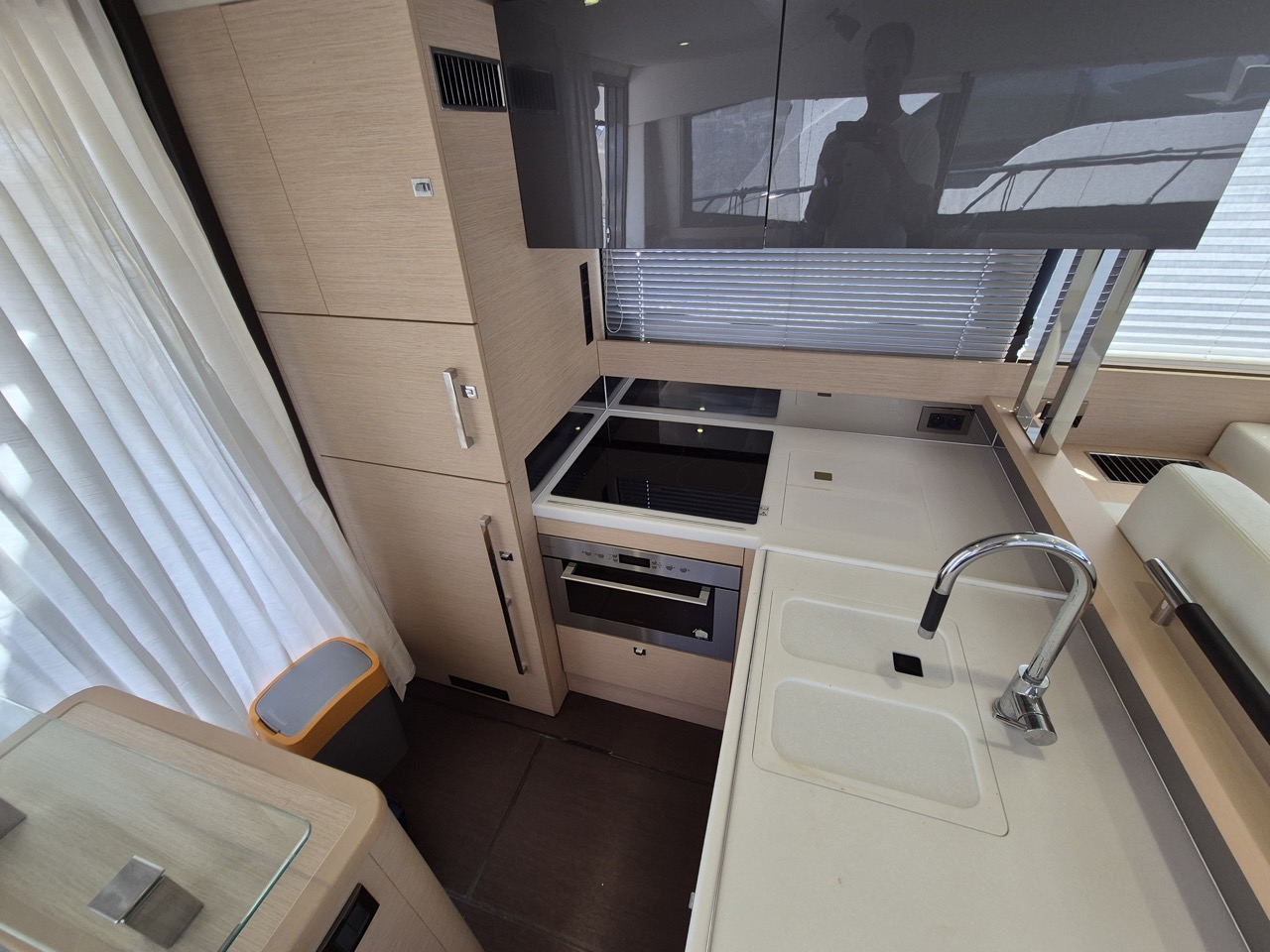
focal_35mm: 13
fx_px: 477
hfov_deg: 106.2
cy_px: 476
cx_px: 635
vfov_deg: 89.9
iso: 64
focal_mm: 2.2
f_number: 2.2
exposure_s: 1/50
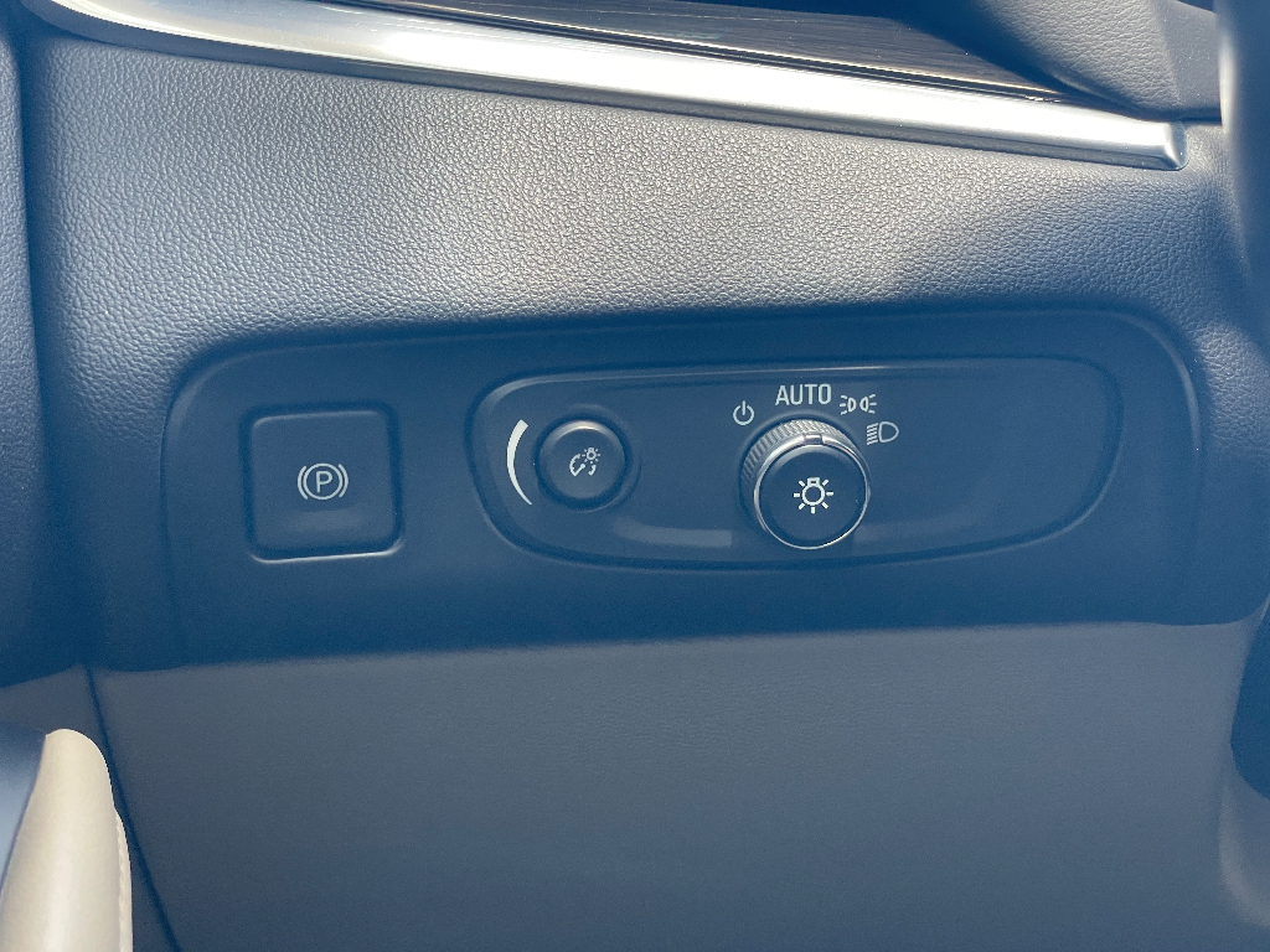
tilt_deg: -14.3
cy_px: 476
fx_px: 1908
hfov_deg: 36.8
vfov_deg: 28.0
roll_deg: +0.2
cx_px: 635
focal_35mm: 52
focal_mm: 6
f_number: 2
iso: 125
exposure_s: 1/122
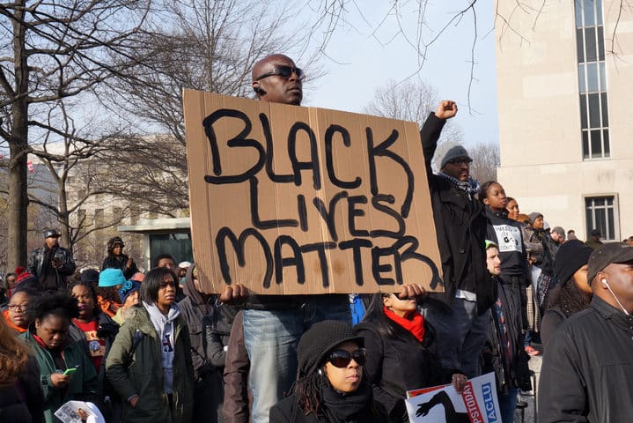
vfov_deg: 27.3
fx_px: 871
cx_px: 316
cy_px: 212
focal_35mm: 50
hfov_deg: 40.0
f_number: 11
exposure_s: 1/160
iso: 200
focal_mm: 33
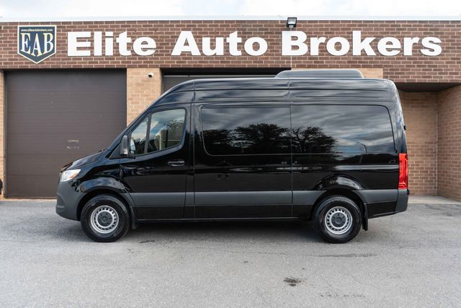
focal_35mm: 28
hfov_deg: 65.5
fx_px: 359
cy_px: 154
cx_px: 230
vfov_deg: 46.4
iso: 160
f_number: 4
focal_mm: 28
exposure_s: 1/320
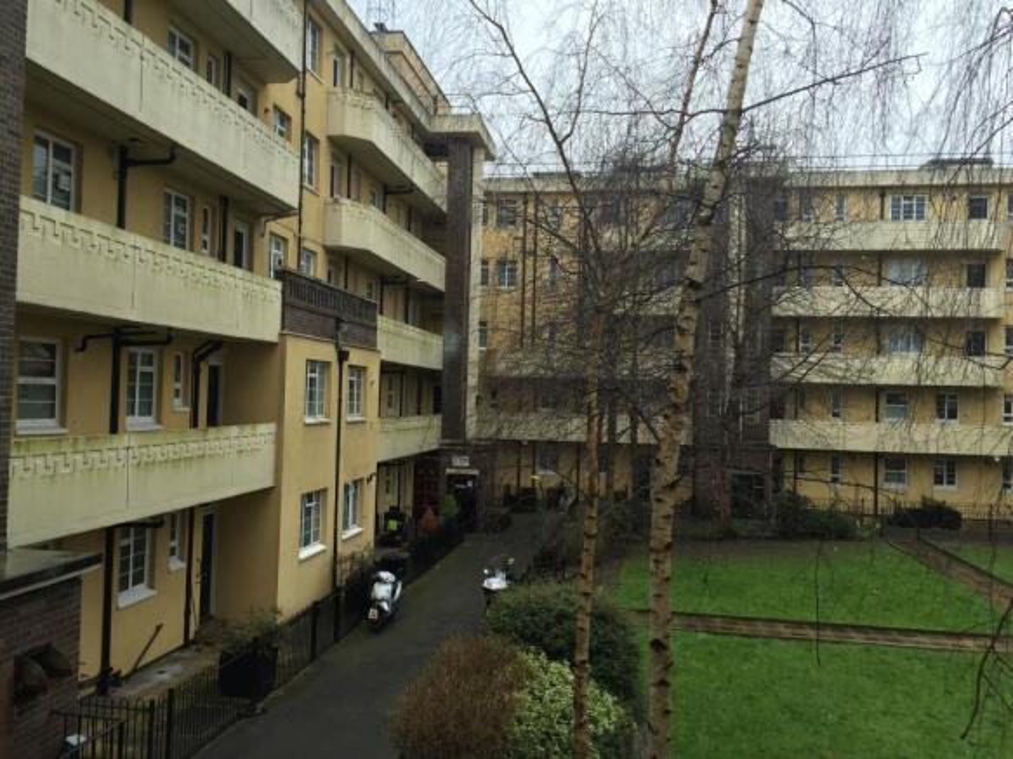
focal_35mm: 29
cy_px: 380
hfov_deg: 61.7
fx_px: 848
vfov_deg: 48.2
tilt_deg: +1.3
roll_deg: -1.7
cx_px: 506
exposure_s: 1/356
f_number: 2.2
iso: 32
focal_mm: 4.15
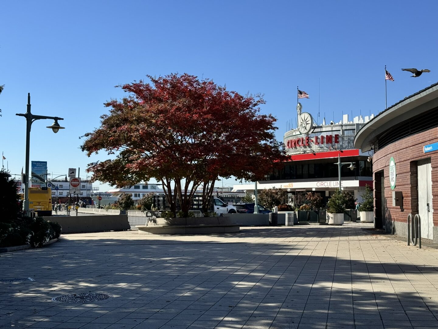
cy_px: 164
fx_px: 607
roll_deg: +0.2
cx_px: 219
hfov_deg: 39.7
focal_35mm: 48
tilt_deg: +2.5
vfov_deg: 30.3
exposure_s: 1/3817
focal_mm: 6.76
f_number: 1.78
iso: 64
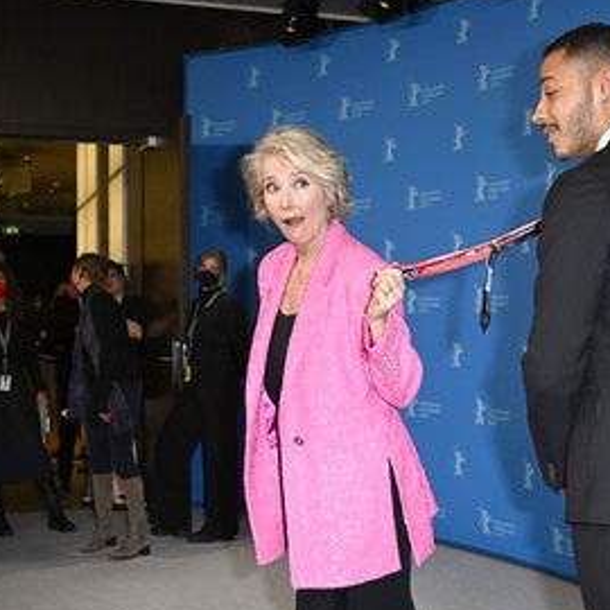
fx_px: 1017
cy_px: 330
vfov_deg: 33.4
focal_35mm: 51
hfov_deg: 33.0
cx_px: 421
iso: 800
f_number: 5.6
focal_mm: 36
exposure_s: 1/200
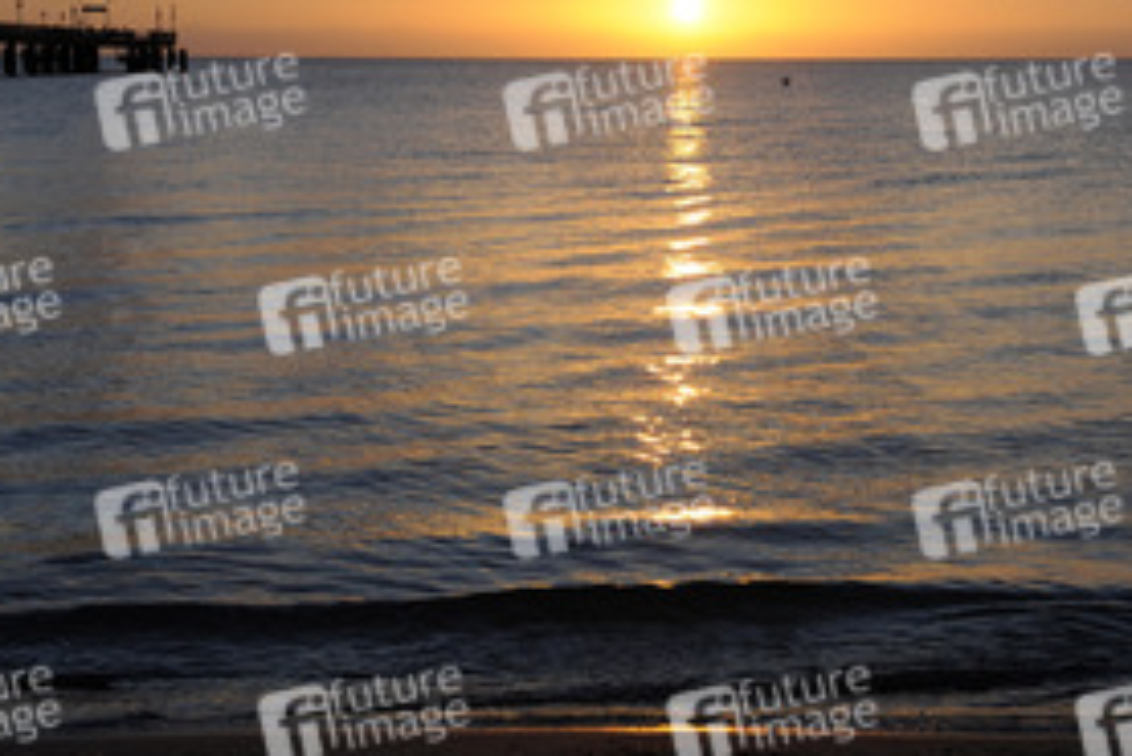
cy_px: 204
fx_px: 2454
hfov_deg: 25.9
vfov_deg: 17.4
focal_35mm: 78
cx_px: 662
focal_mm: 48
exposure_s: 1/400
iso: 400
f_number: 10
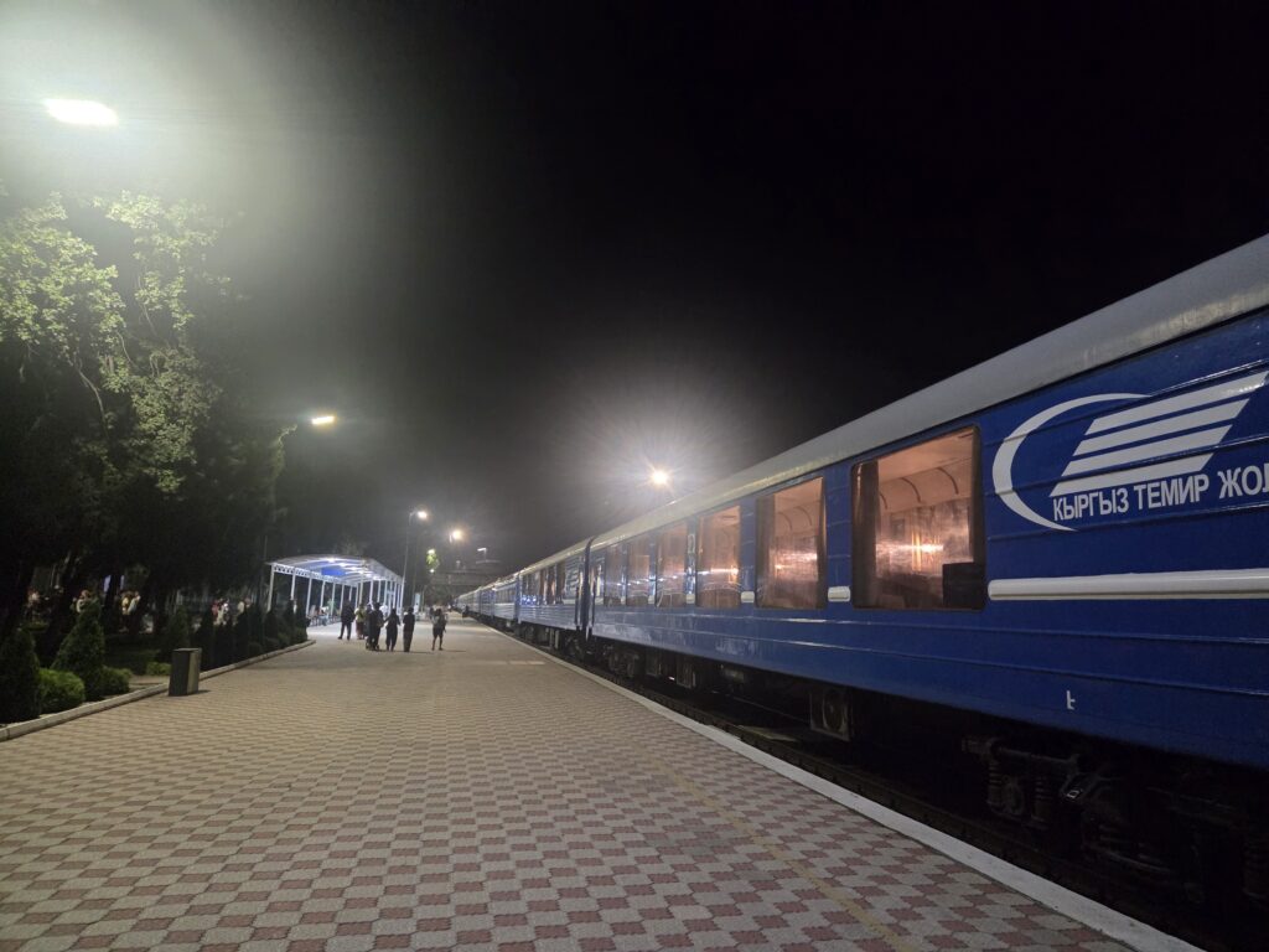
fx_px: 843
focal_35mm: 23
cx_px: 634
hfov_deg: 73.9
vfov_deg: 58.9
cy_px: 476
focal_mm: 5.4
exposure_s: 1/100
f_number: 1.8
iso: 2500
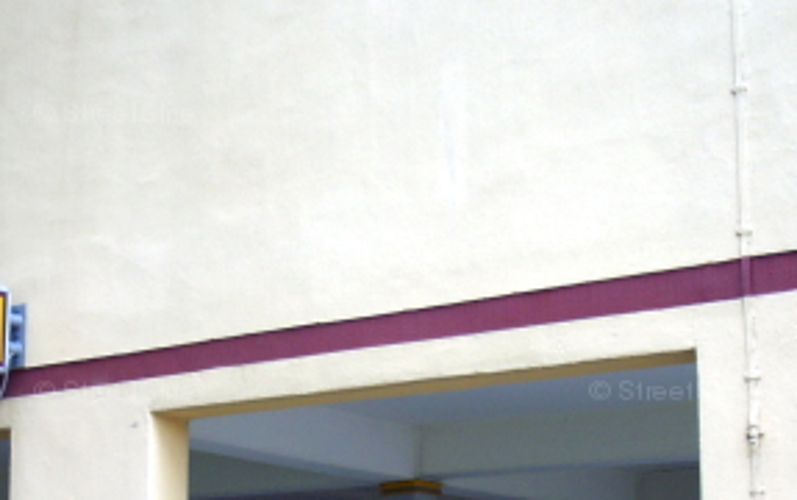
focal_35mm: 75
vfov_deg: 17.3
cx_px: 242
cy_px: 394
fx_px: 1631
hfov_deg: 27.2
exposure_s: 1/160
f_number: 2.8
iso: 80
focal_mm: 6.2
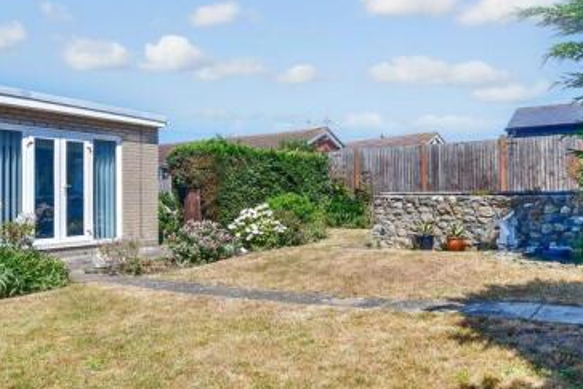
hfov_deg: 67.4
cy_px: 175
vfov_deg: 47.9
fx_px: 437
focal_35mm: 27
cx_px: 289
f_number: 8
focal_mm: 10
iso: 160
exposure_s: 1/400
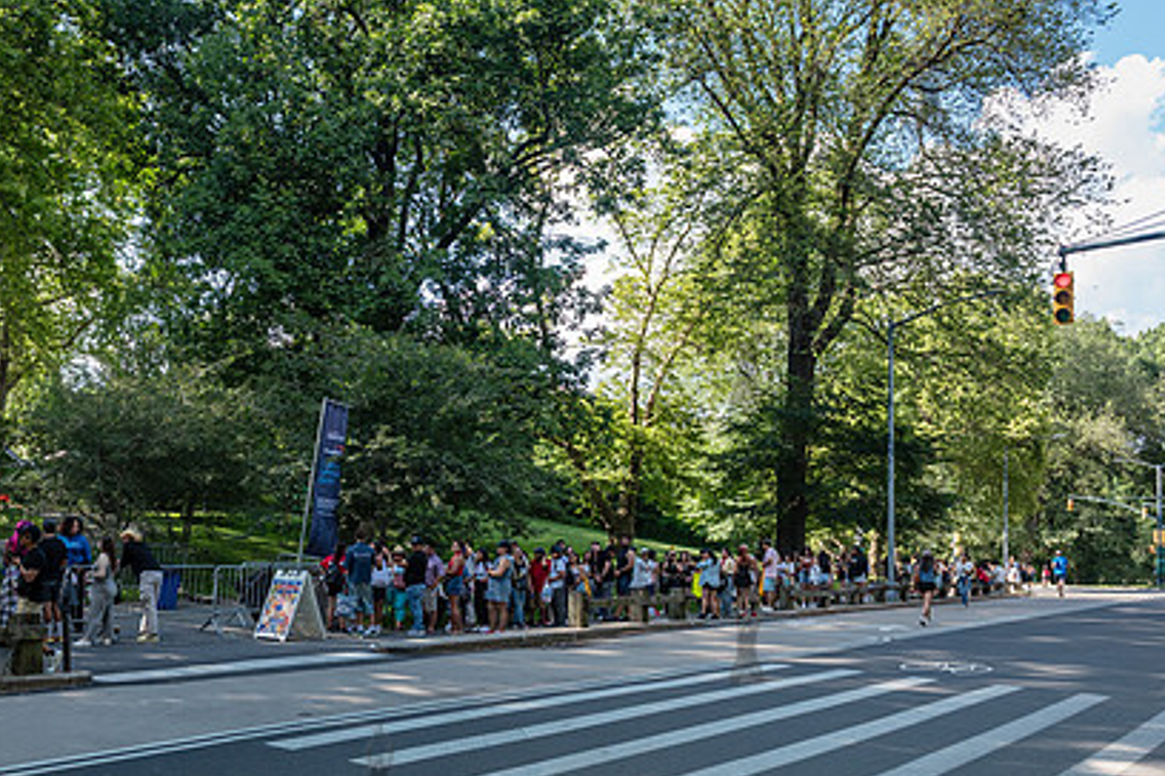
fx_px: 1197
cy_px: 495
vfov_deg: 35.7
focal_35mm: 37
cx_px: 377
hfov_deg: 50.8
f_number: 4
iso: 500
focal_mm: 26
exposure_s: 1/800
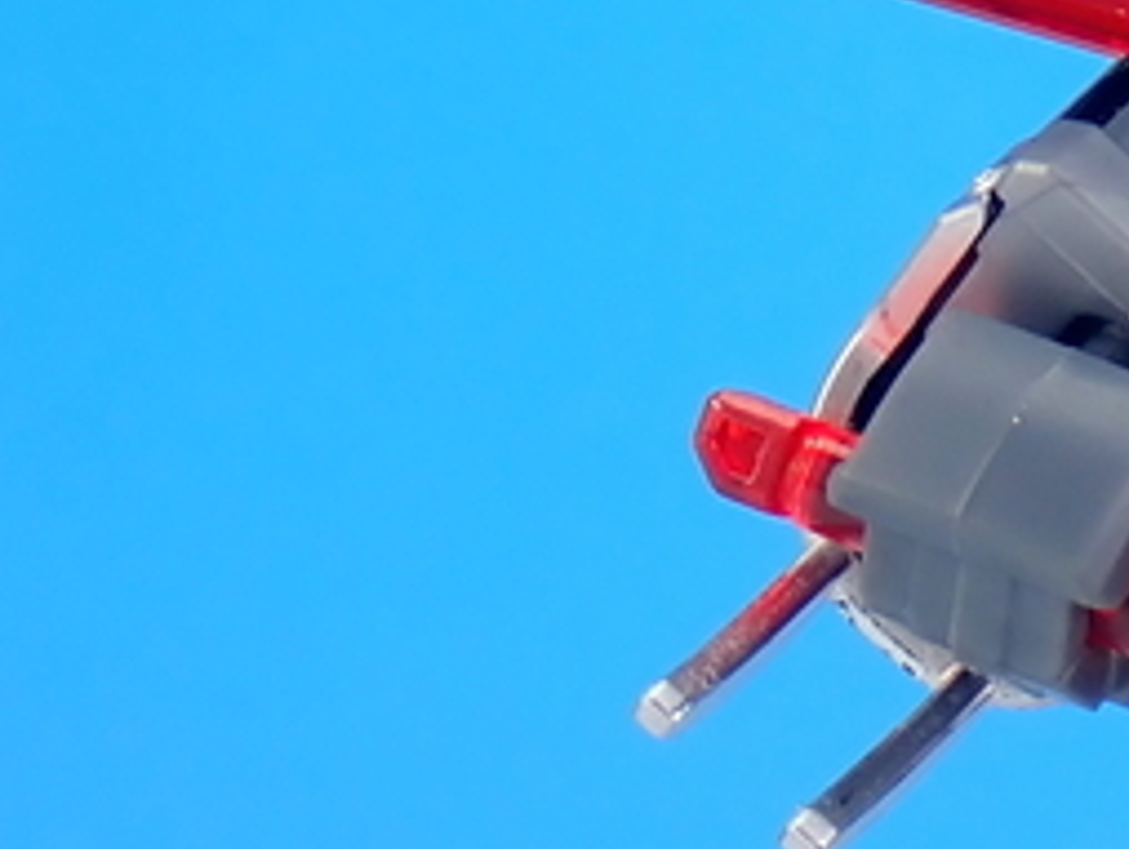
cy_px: 160
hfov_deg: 4.8
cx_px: 2156
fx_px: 13156
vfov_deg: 3.7
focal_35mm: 403
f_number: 18
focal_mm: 18
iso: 100
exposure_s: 1.6
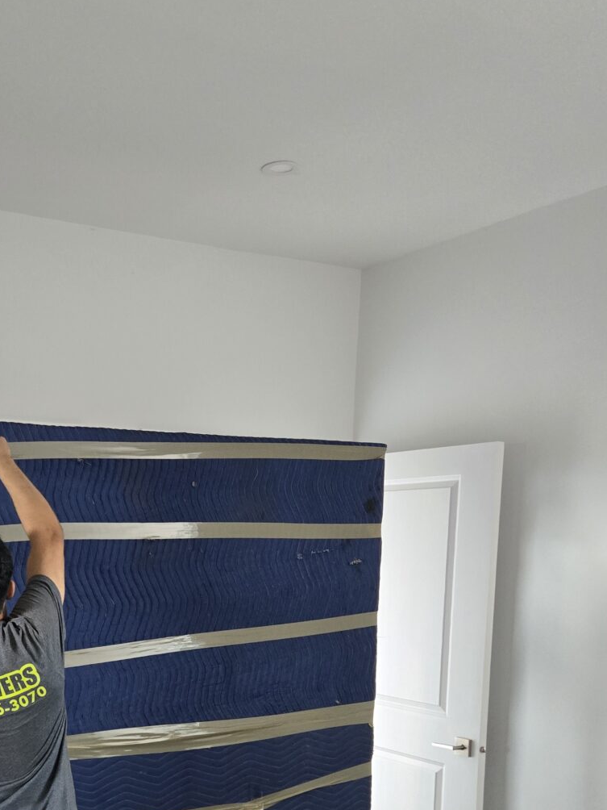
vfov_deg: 40.9
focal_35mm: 44
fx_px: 1029
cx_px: 85
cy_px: 662
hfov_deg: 31.6
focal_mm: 5.4
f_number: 1.8
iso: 800
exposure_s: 1/120
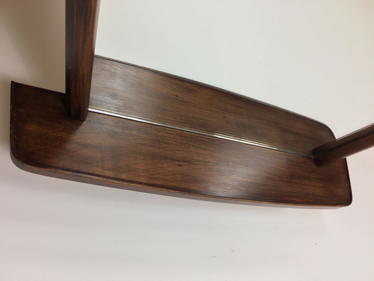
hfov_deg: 61.7
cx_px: 187
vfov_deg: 48.2
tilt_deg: -26.9
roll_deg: +4.5
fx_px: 313
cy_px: 140
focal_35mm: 29
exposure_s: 1/33
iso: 40
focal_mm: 4.15
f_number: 2.2
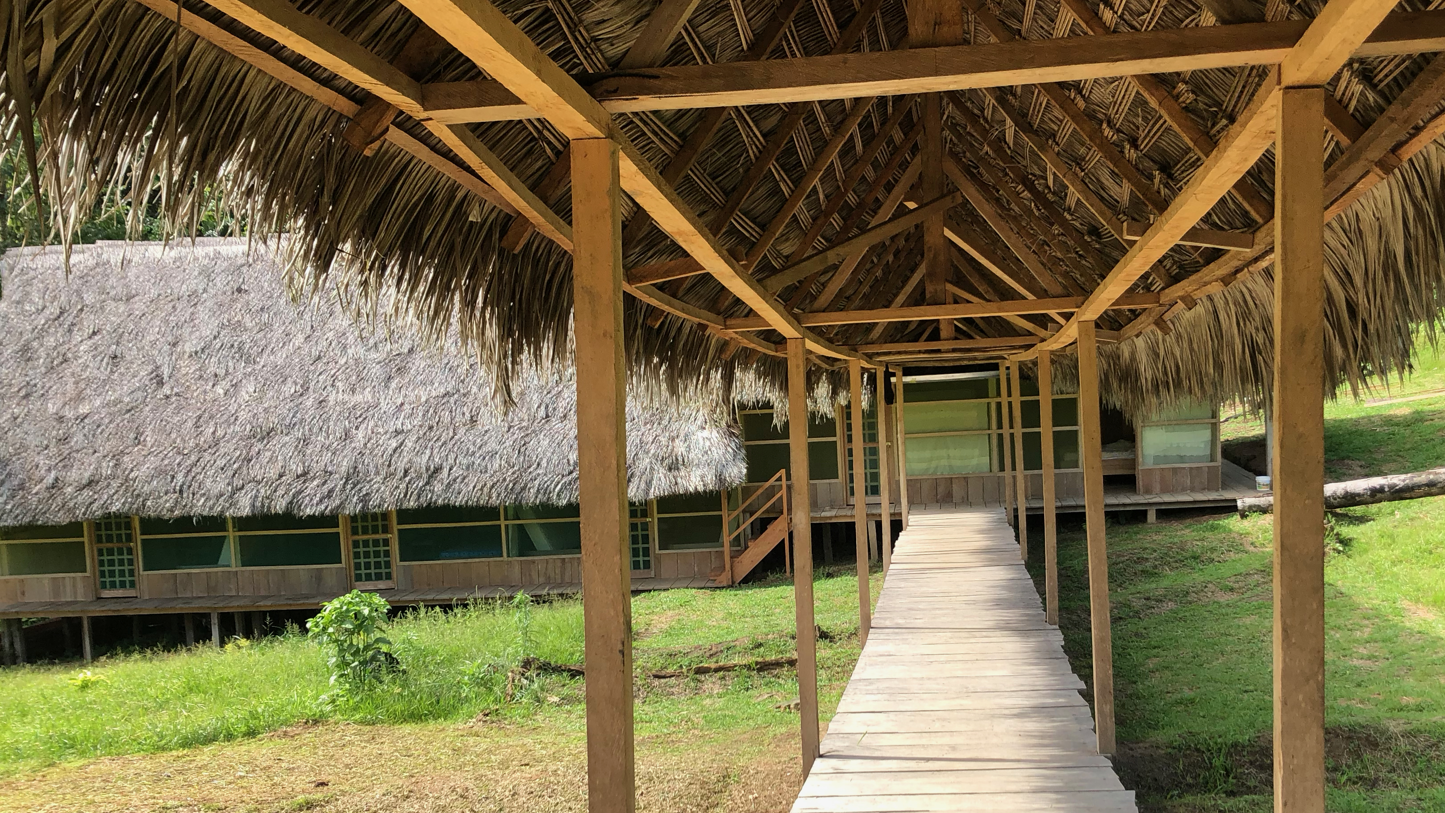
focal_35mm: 38
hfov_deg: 52.7
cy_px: 438
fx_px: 1456
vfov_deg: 31.2
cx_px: 807
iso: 20
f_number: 1.8
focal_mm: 3.99
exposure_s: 1/631
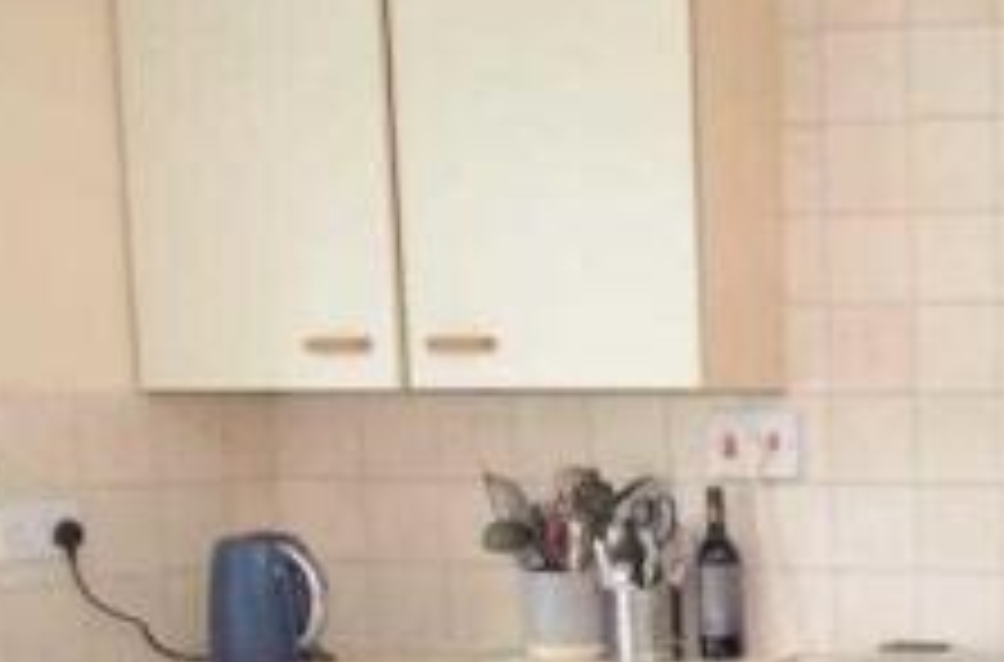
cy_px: 563
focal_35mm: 53
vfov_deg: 24.8
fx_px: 1473
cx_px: 1229
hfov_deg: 31.2
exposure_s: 1/60
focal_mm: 12
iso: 3200
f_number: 4
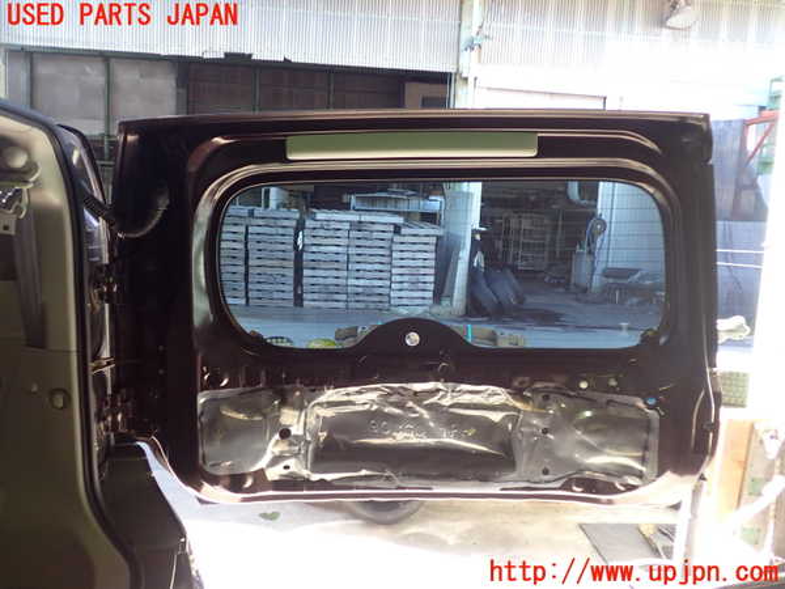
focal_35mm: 30
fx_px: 680
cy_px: 294
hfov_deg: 60.0
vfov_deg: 46.8
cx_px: 392
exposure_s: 1/50
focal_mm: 5.4
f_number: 2.3
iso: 200
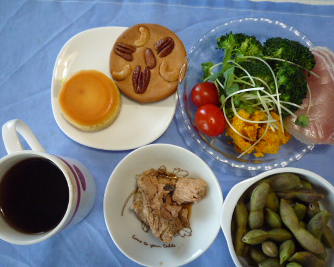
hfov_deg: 60.5
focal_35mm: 29
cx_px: 167
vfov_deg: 49.9
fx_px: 287
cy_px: 147
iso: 400
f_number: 2.8
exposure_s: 1/30
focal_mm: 4.4
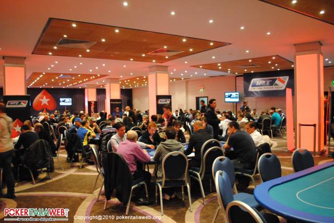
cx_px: 167
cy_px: 112
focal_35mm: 27
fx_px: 251
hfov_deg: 67.3
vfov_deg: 48.0
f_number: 3.5
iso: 1600
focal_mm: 18
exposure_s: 1/15
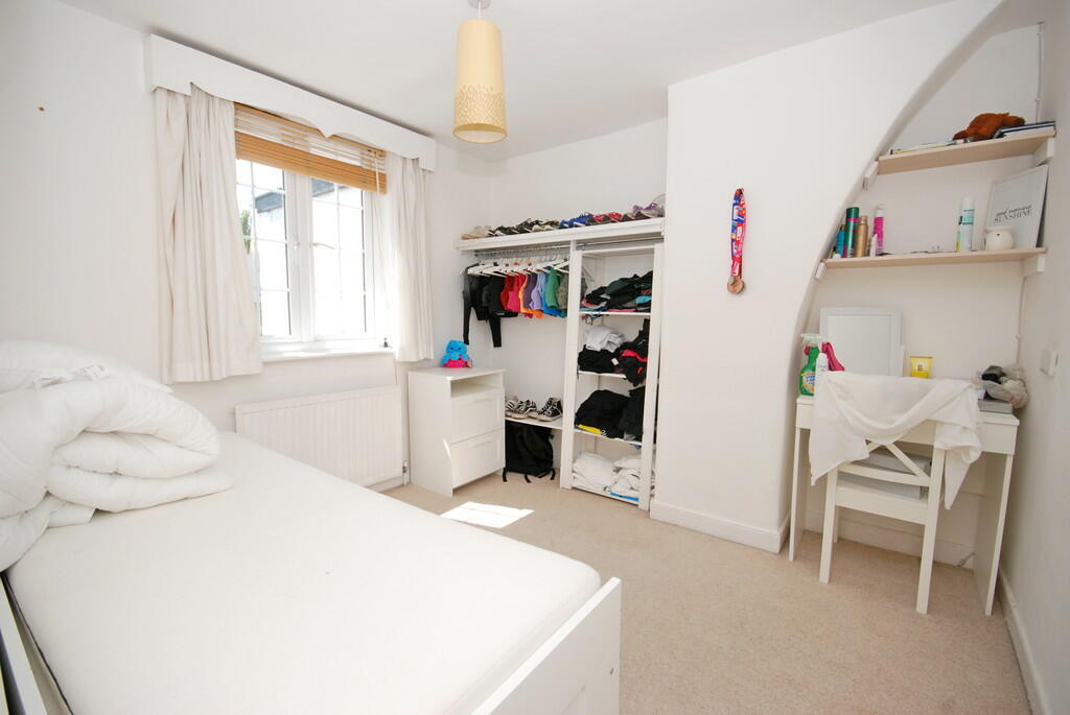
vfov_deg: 77.5
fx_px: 446
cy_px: 358
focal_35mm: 15
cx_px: 535
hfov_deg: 100.3
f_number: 5.6
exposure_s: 1/125
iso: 200
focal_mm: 10
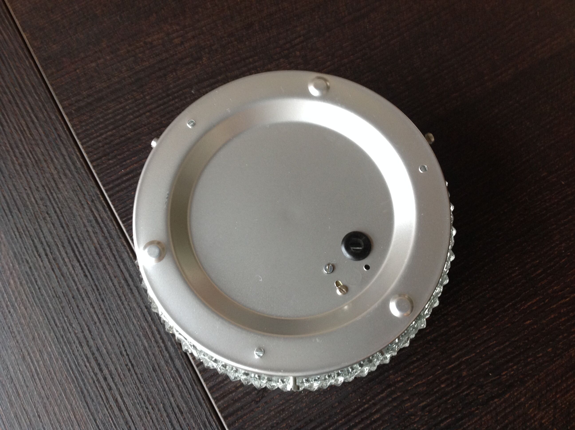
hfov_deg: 52.7
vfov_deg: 40.6
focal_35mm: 35
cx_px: 288
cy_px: 215
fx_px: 581
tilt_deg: -74.5
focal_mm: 4.28
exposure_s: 1/15
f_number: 2.4
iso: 125
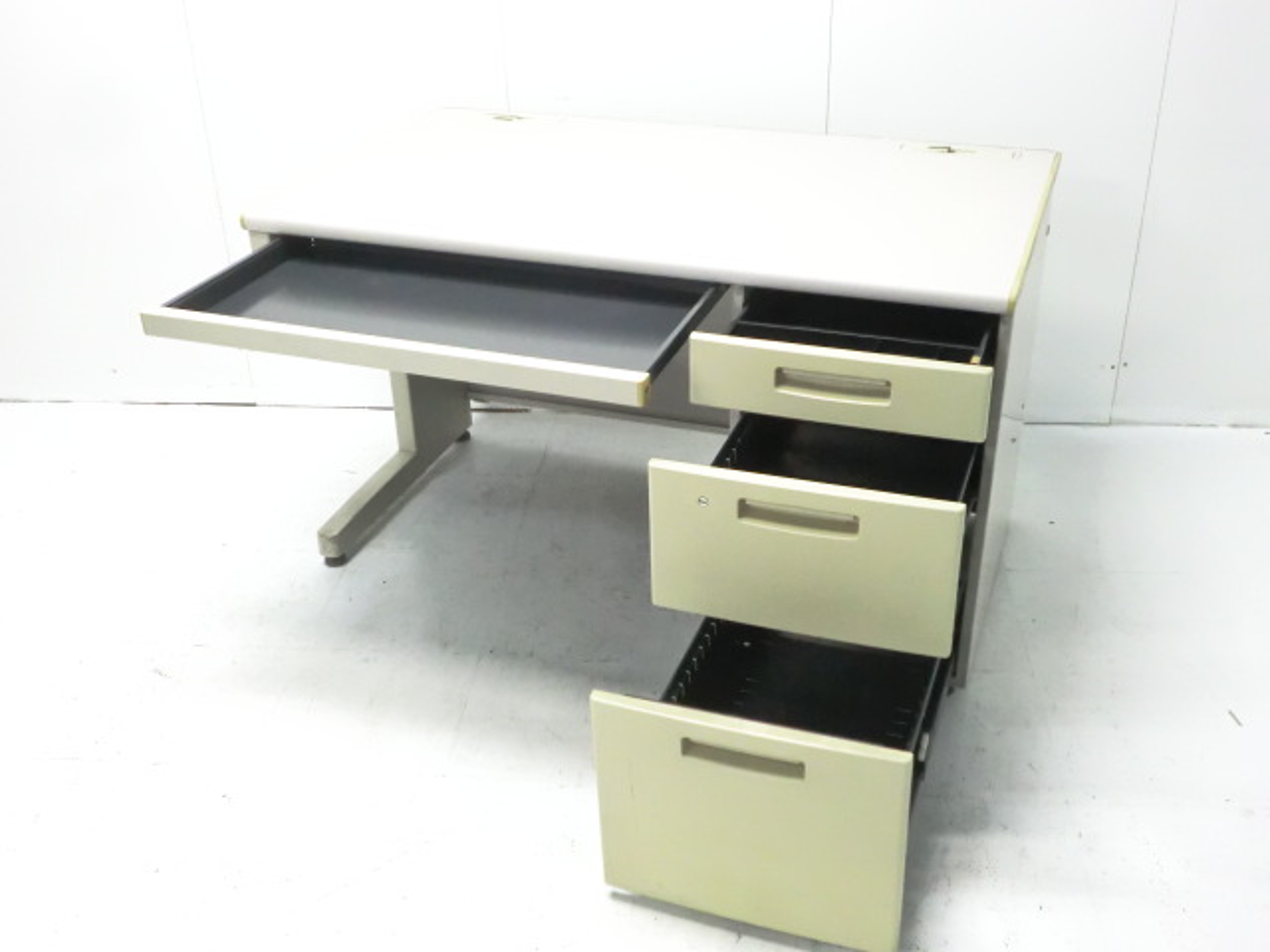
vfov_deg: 37.7
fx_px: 1394
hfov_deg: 49.0
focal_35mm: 38
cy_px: 476
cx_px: 635
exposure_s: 1/40
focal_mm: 6.9
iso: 800
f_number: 3.9
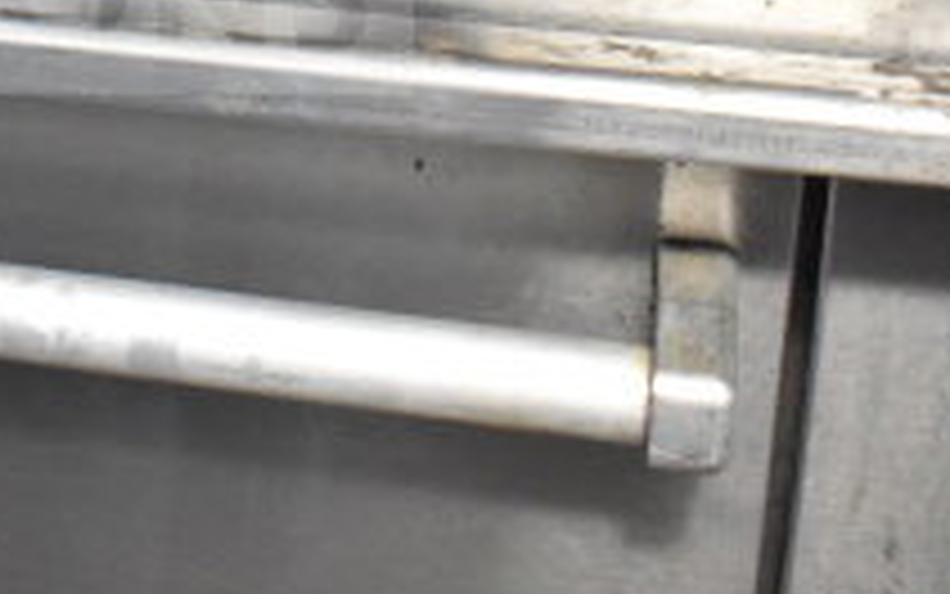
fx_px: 2628
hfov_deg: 19.6
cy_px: -263
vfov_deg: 12.4
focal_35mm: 101
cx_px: -95
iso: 6400
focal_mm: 23
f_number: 4.5
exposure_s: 1/80
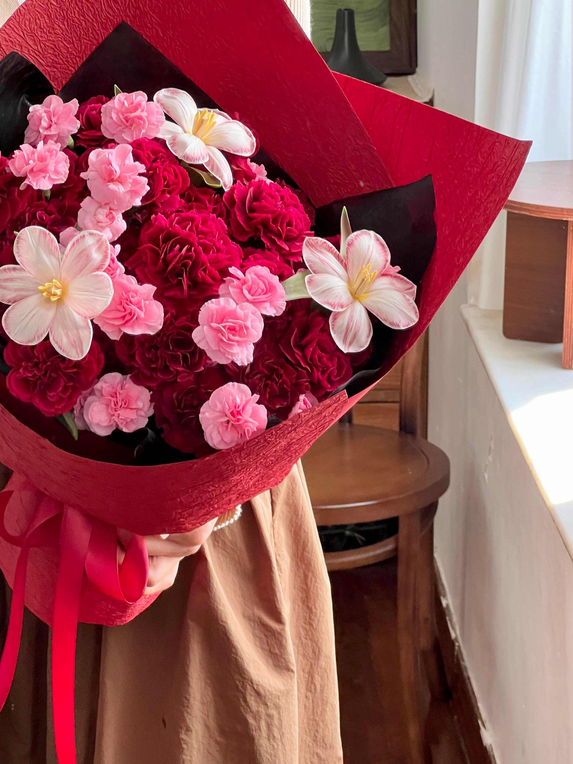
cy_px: 334
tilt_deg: -16.5
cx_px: 227
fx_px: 2163
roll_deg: +0.2
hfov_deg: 15.1
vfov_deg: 20.0
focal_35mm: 98
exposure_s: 1/76
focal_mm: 9
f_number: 2.8
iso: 250
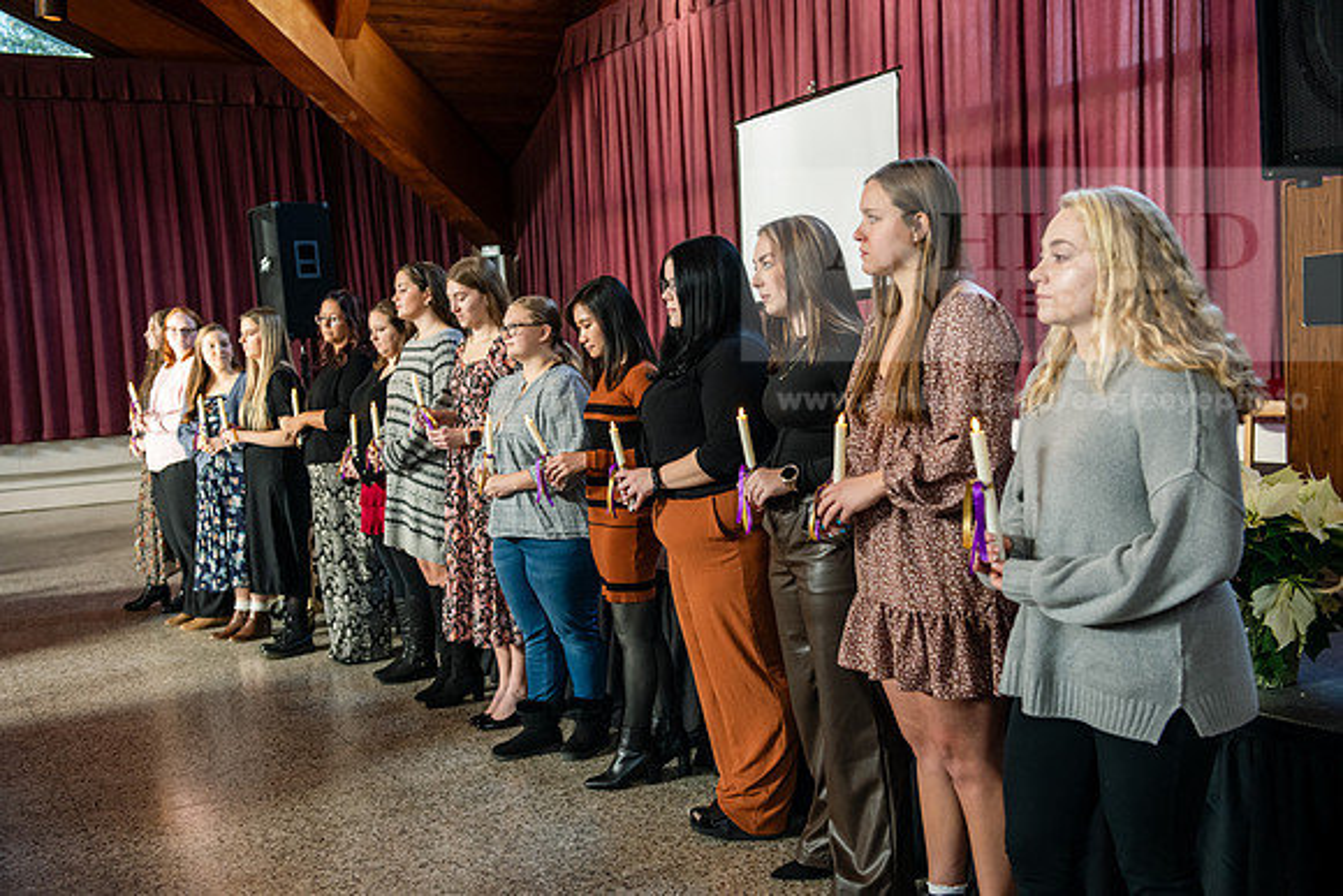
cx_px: 672
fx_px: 1493
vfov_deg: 33.4
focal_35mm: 40
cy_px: 448
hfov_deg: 48.4
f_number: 3.5
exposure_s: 1/160
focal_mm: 40
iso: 1600
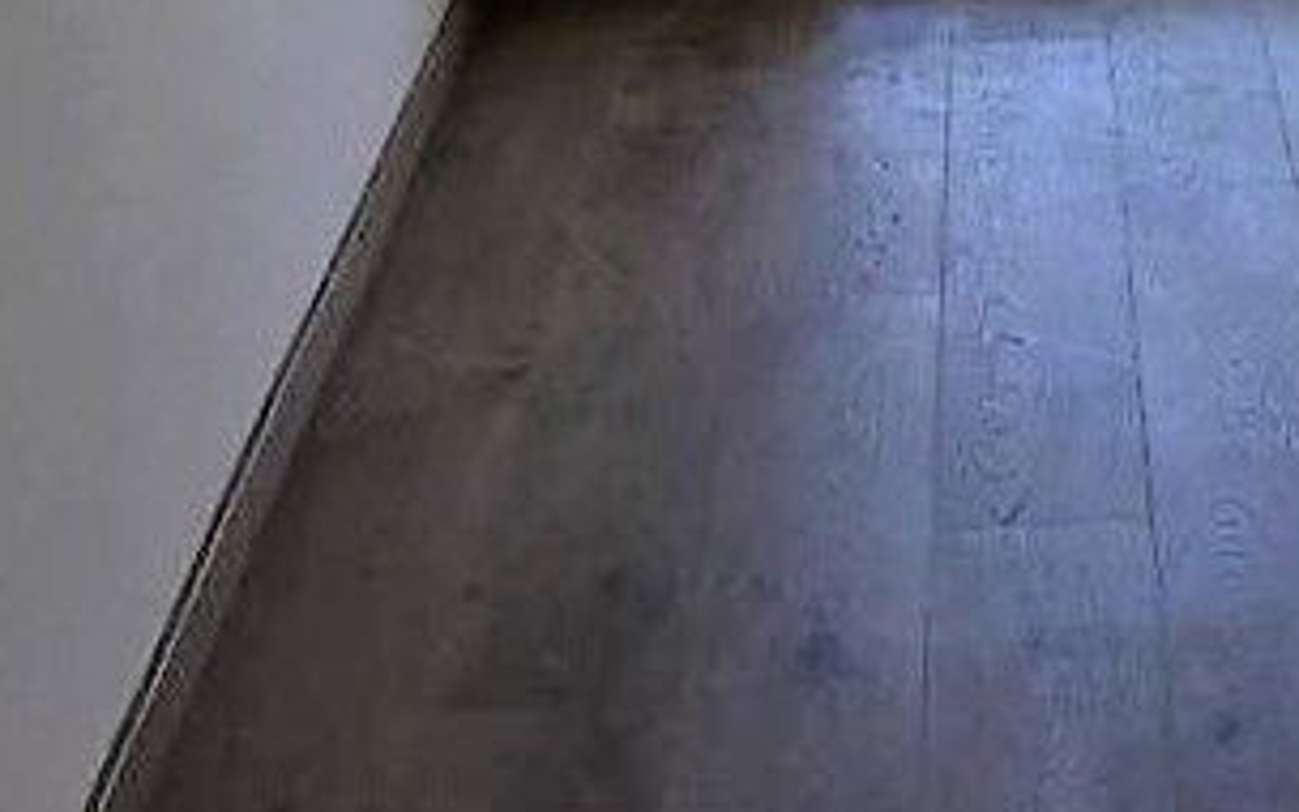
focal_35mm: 99
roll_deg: -0.4
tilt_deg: -8.9
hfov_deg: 19.2
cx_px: 1767
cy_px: -596
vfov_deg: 12.2
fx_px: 3505
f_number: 2.2
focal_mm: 4.15
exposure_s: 1/494
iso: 32
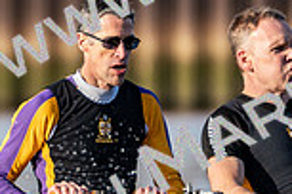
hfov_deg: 0.9
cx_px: -147
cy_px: 109
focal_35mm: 2276
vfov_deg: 0.6
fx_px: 18459
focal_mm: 600
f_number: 6.3
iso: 640
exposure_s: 1/2000
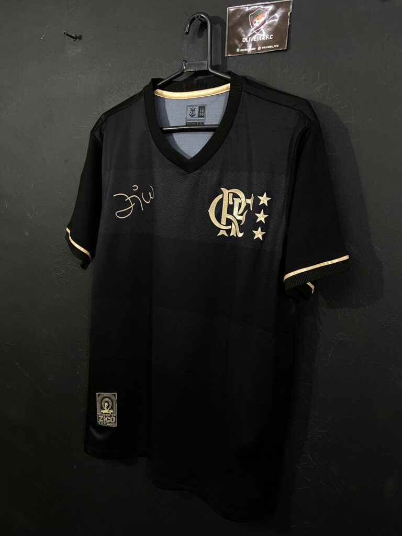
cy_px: 268
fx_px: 403
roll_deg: -2.4
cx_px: 201
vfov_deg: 67.3
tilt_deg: -6.9
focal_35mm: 26
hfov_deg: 53.1
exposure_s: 1/60
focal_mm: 4.25
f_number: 1.8
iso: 400
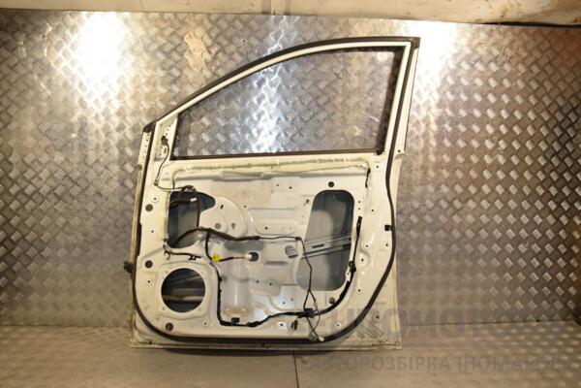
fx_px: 436
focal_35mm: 27
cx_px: 290
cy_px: 194
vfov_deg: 47.9
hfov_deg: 67.4
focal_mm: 18
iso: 800
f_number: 7.1
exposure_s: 1/200
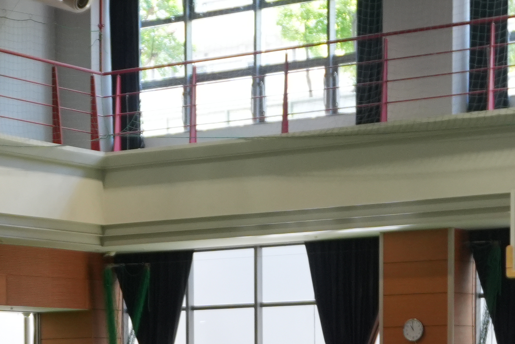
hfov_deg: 16.3
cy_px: 525
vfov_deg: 10.6
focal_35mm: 124
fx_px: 1774
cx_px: 48
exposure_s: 1/160
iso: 640
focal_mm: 22
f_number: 4
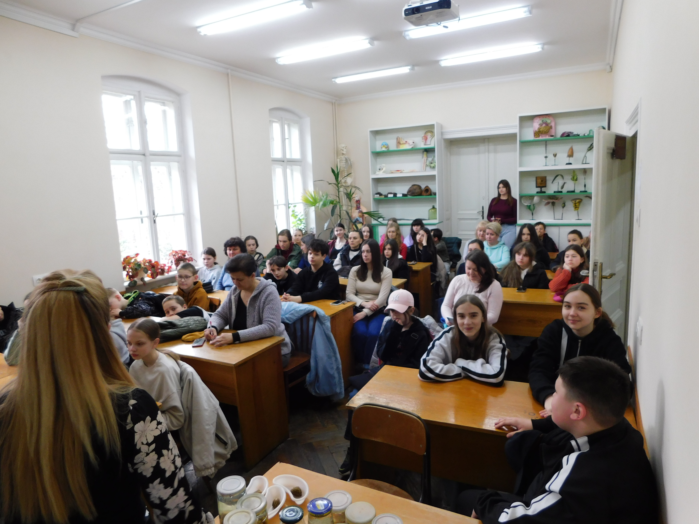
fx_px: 464
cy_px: 262
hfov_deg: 73.9
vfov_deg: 58.9
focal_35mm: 23
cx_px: 350
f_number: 3
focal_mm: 4
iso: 160
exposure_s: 1/30
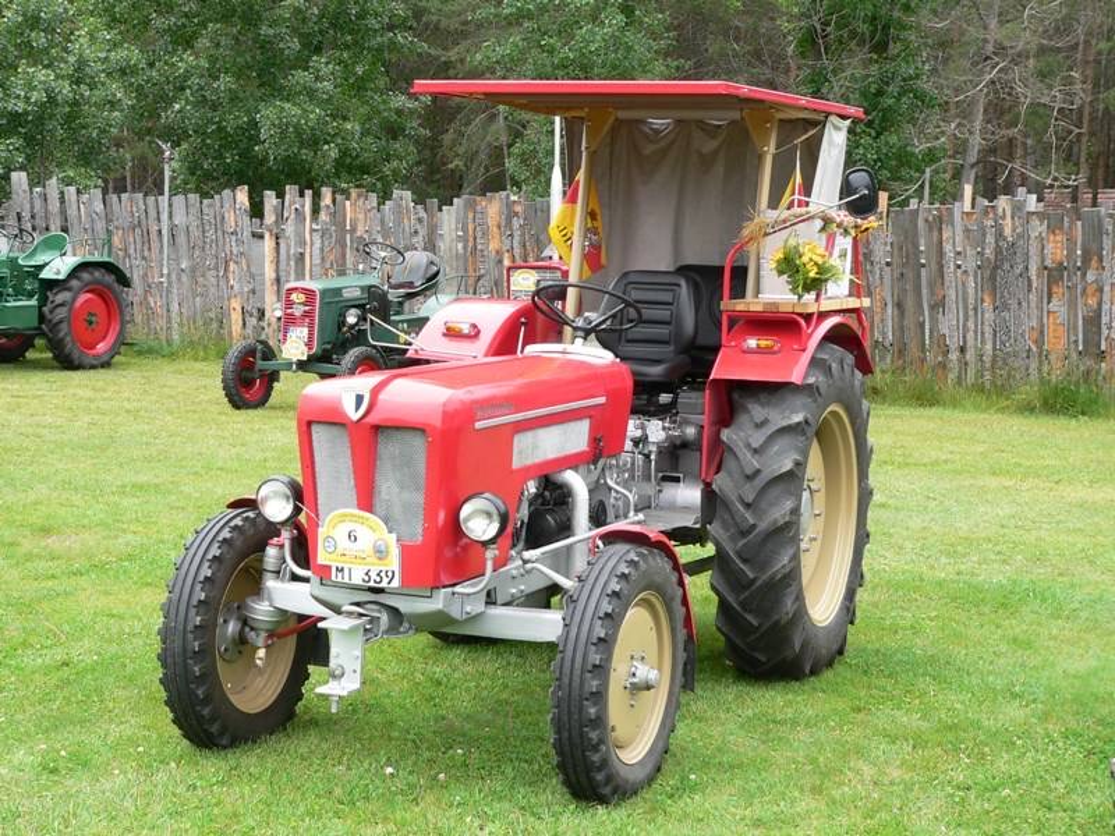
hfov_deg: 30.3
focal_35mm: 64
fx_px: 2061
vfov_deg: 22.9
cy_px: 418
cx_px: 558
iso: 80
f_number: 4
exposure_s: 1/160
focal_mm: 10.6
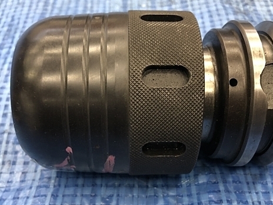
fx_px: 315
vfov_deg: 35.8
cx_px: 146
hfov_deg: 46.8
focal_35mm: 40
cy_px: 124
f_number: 1.8
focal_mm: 3.99
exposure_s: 1/15
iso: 64
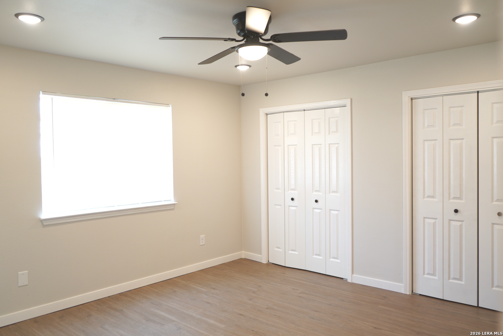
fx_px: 391
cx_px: 252
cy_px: 168
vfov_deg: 46.5
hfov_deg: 65.4
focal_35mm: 28
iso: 250
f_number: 3.5
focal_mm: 28
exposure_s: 1/30
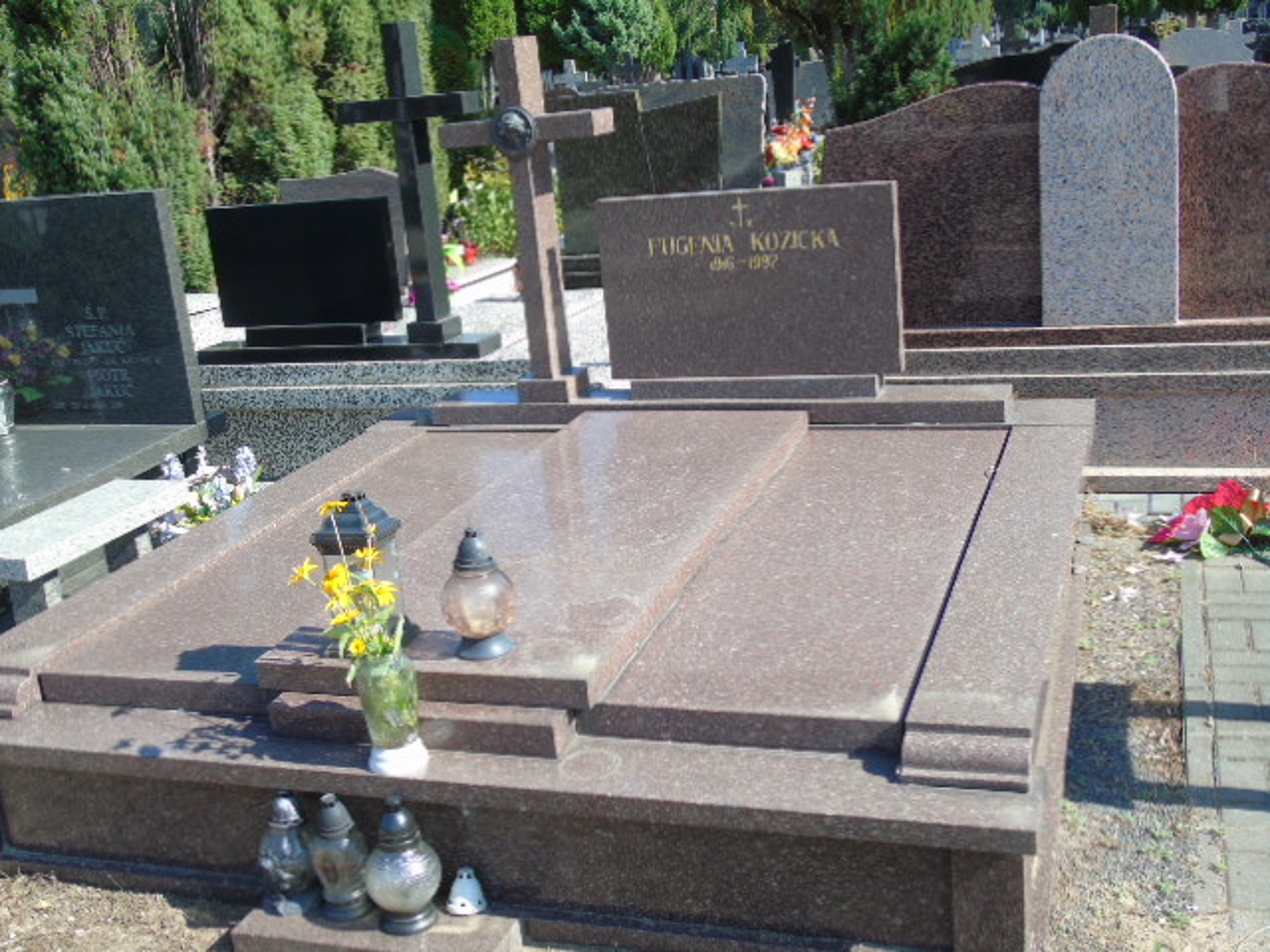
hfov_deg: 46.8
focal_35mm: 40
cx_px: 635
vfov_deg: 36.0
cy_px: 476
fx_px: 1468
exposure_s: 1/250
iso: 80
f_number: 3.9
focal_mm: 7.1
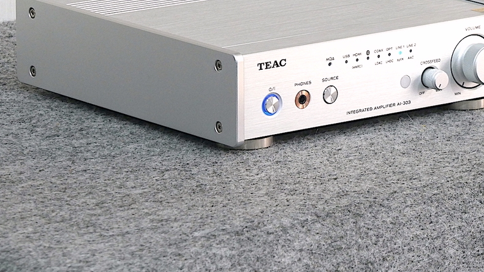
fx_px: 3926
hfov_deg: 7.1
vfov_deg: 4.0
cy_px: 77
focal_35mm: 306
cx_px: 279
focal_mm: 41.4
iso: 200
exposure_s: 1/15
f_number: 5.6
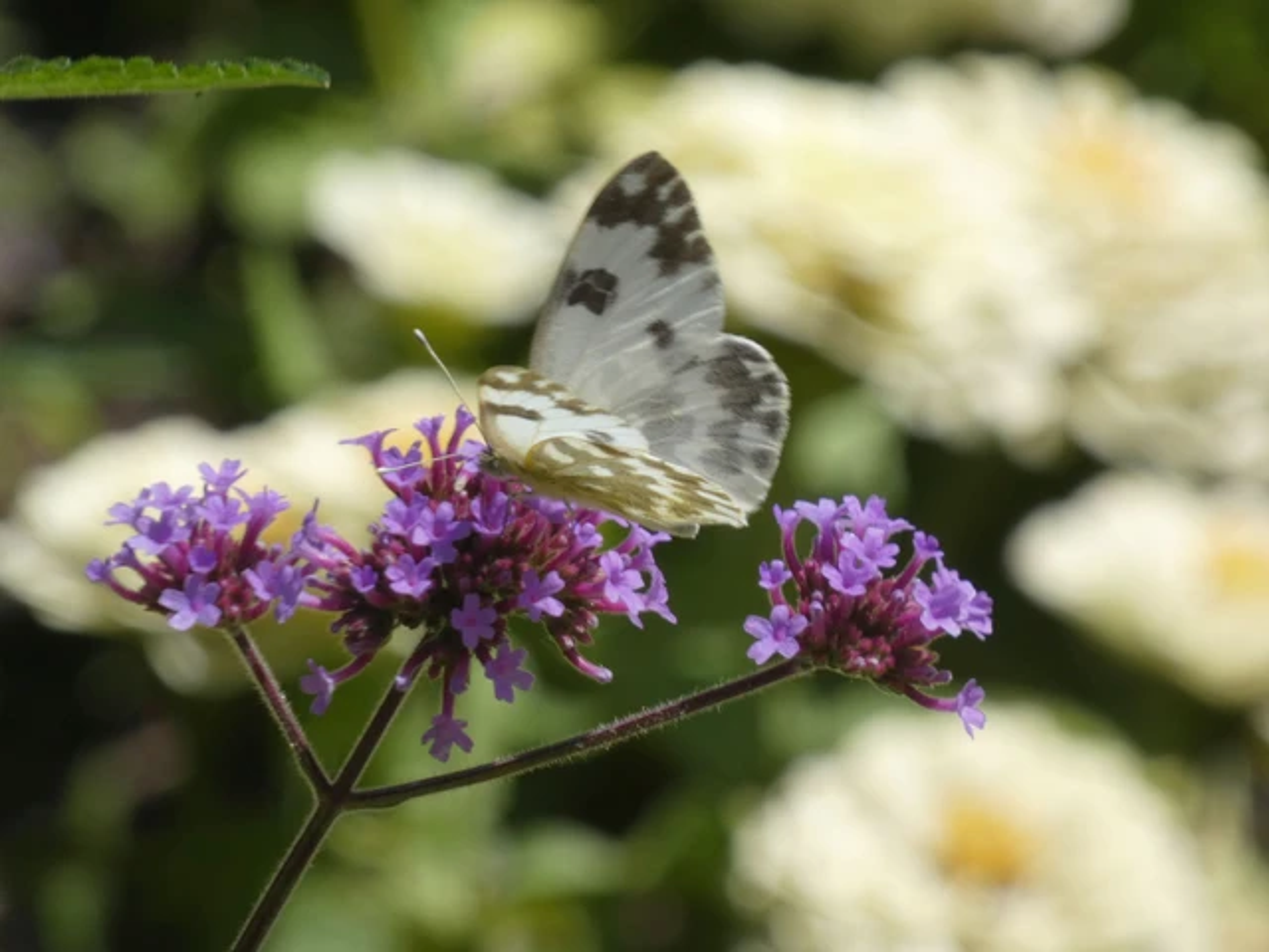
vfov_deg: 2.3
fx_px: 23535
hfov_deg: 3.1
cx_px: 634
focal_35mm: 642
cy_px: 476
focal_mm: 115
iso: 80
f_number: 6.3
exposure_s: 1/160
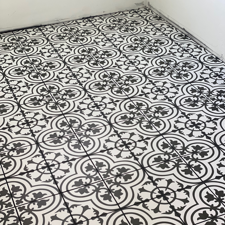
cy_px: 139
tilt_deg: -36.2
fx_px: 456
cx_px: 113
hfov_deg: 27.7
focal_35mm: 62
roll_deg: +1.3
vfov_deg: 27.6
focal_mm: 6
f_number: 2
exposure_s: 1/122
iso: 125
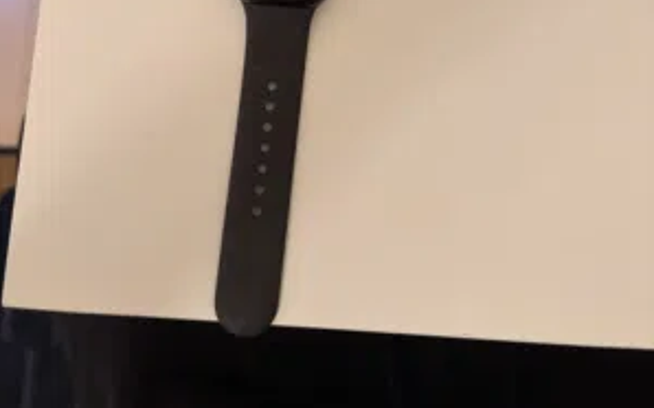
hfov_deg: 52.8
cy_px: 0
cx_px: 327
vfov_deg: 31.8
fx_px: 659
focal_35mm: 37
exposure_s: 1/50
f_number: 1.6
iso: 200
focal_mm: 5.96
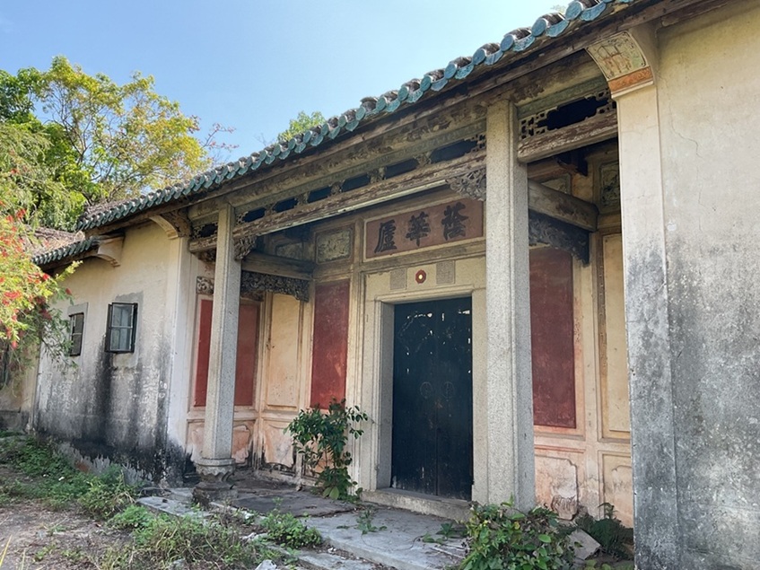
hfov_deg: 61.7
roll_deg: -0.1
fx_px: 637
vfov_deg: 48.2
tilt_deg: +8.6
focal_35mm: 29
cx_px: 380
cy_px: 285
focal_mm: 3
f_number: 1.8
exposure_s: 1/241
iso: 16
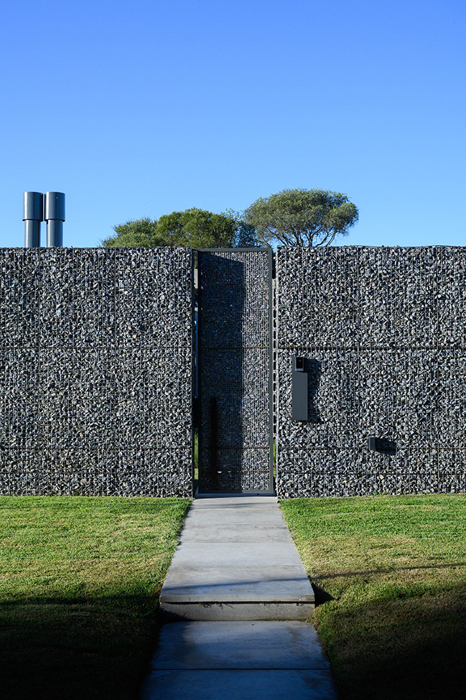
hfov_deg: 29.2
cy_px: 350
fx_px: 894
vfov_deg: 42.8
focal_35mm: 46
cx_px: 233
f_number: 9
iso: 320
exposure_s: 1/1000
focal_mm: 46
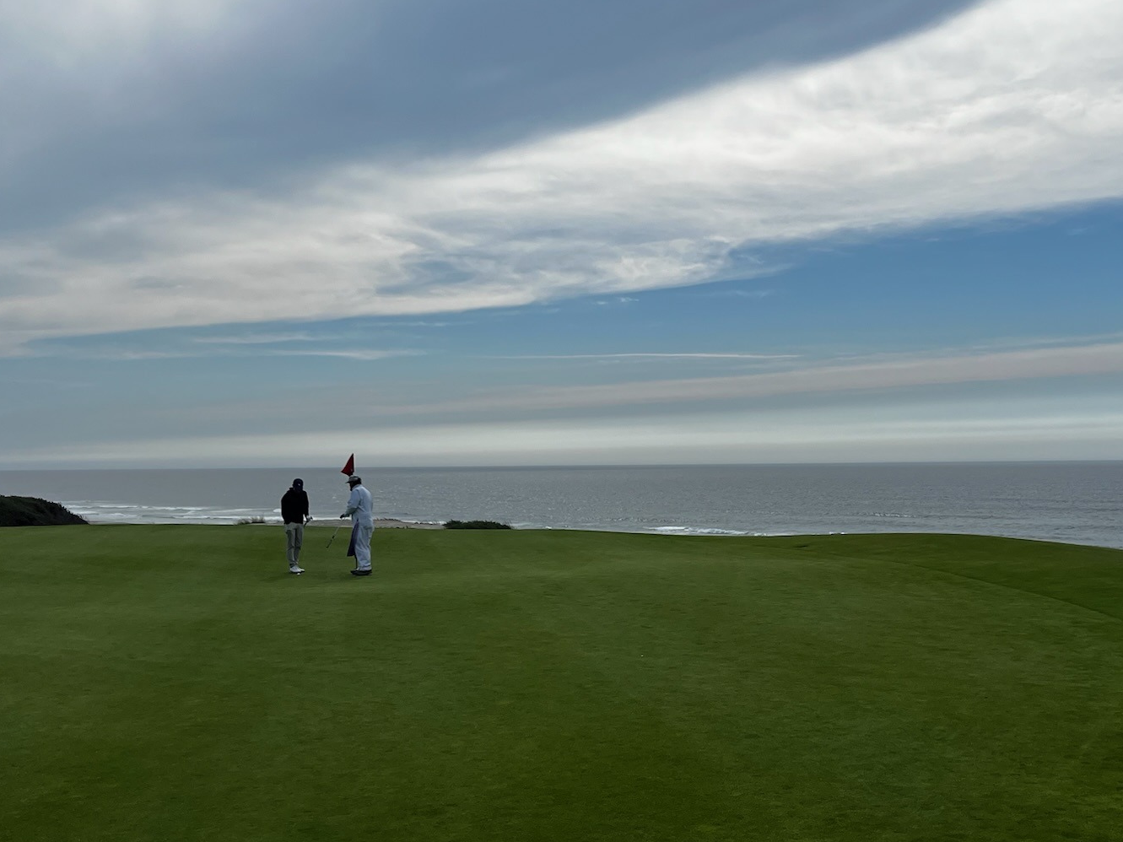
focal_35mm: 40
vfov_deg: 35.9
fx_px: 1298
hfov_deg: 46.7
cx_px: 629
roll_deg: +1.5
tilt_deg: -2.2
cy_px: 485
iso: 50
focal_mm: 5.7
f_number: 1.5
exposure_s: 1/8696
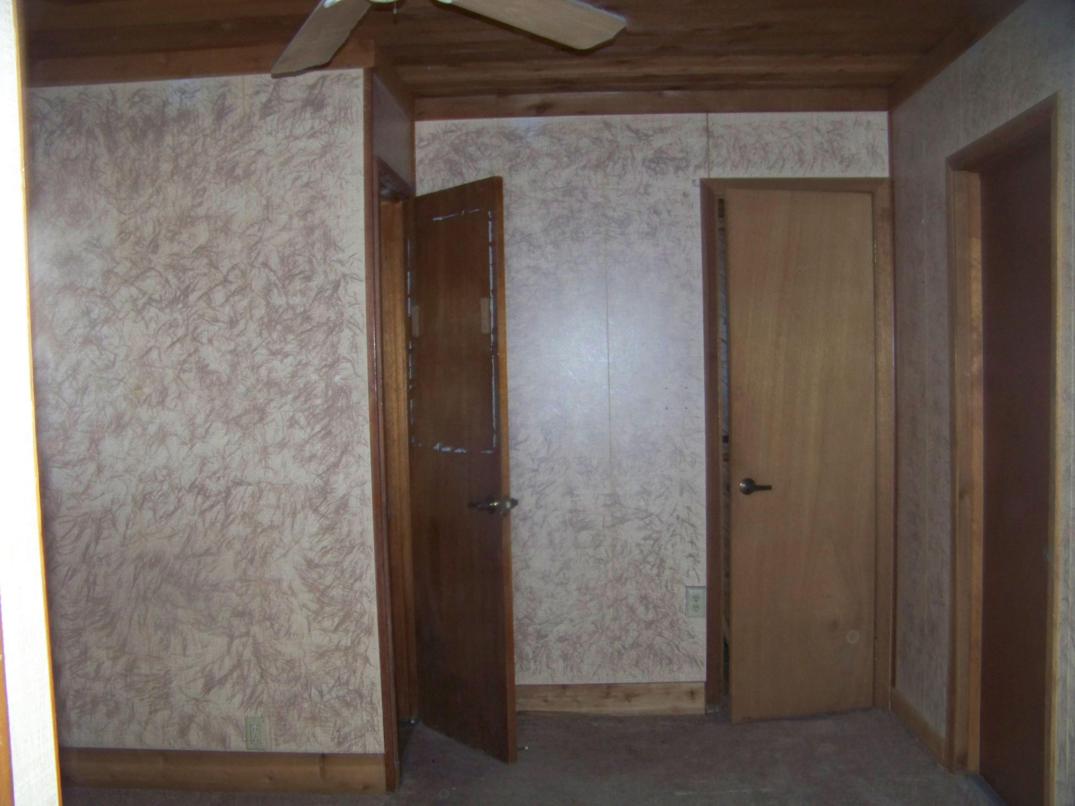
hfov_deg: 51.4
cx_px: 538
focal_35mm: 36
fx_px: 1118
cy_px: 403
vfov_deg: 39.7
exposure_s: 1/30
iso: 200
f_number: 2.8
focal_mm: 5.85
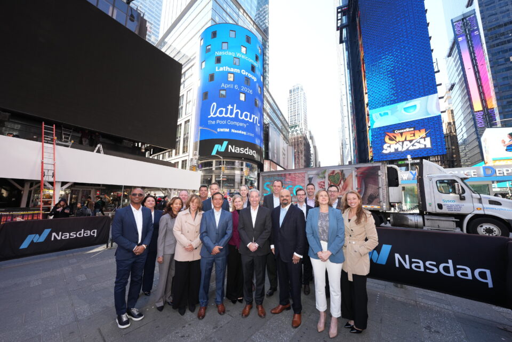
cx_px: 256
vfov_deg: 90.0
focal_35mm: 12
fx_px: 171
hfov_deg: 112.6
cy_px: 171
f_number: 5.6
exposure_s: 1/160
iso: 500
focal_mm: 12
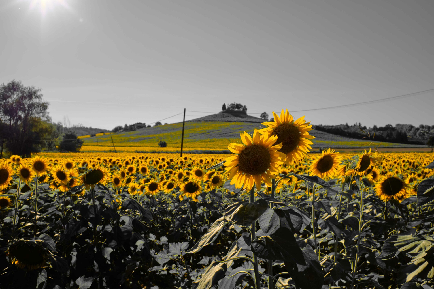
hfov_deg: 54.4
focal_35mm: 35
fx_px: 422
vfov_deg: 37.9
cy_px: 144
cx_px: 217
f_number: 10
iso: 400
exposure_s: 1/900
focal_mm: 23
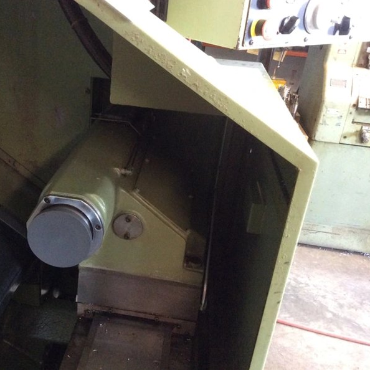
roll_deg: -5.9
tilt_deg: -25.5
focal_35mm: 38
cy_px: 185
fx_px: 460
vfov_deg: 43.9
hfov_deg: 43.3
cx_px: 128
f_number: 2.4
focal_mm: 3.3
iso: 320
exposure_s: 1/15
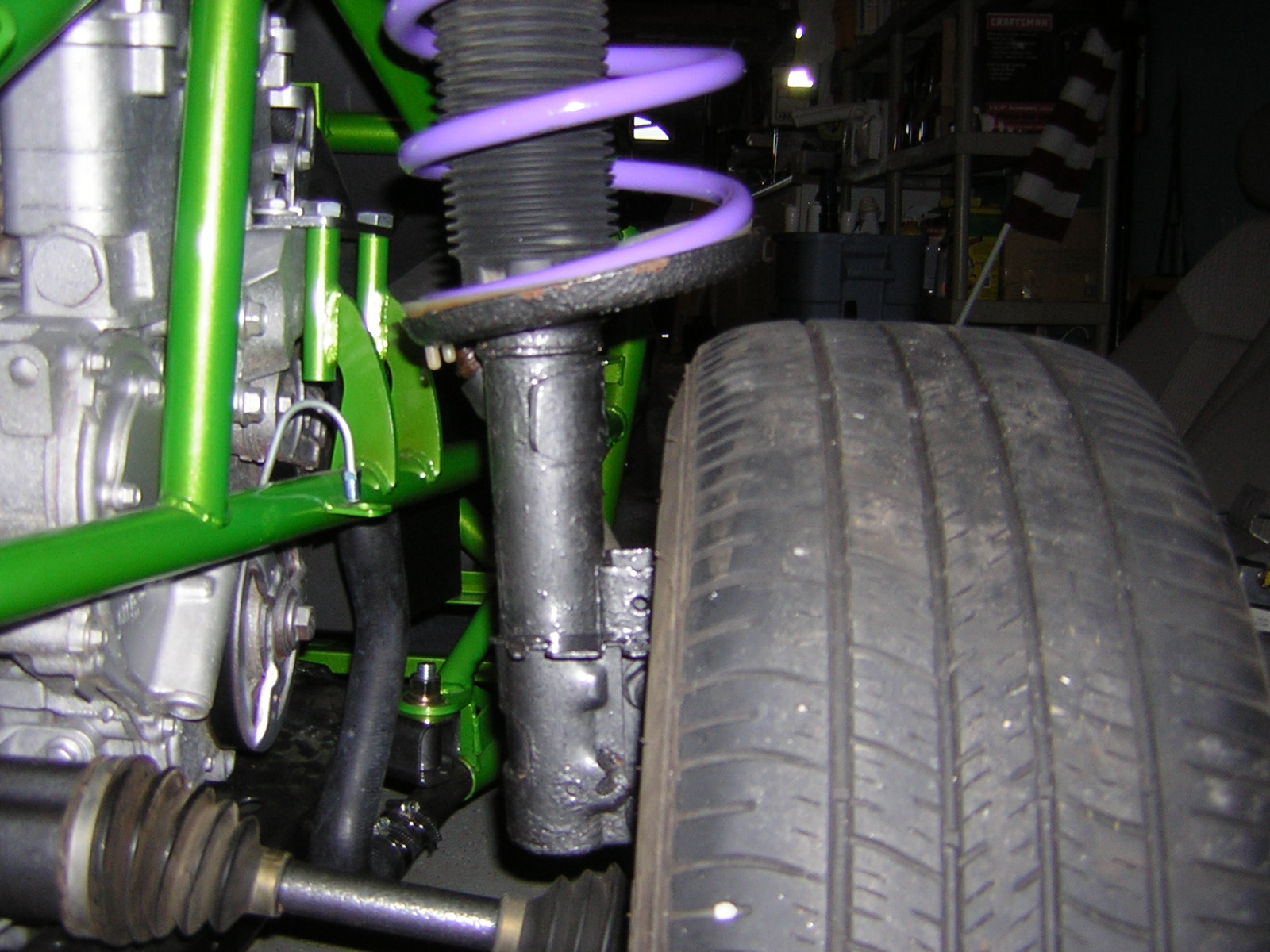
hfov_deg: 51.4
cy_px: 476
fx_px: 1321
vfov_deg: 39.7
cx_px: 635
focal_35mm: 36
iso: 50
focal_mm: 4.7
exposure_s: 1/60.1
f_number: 2.6
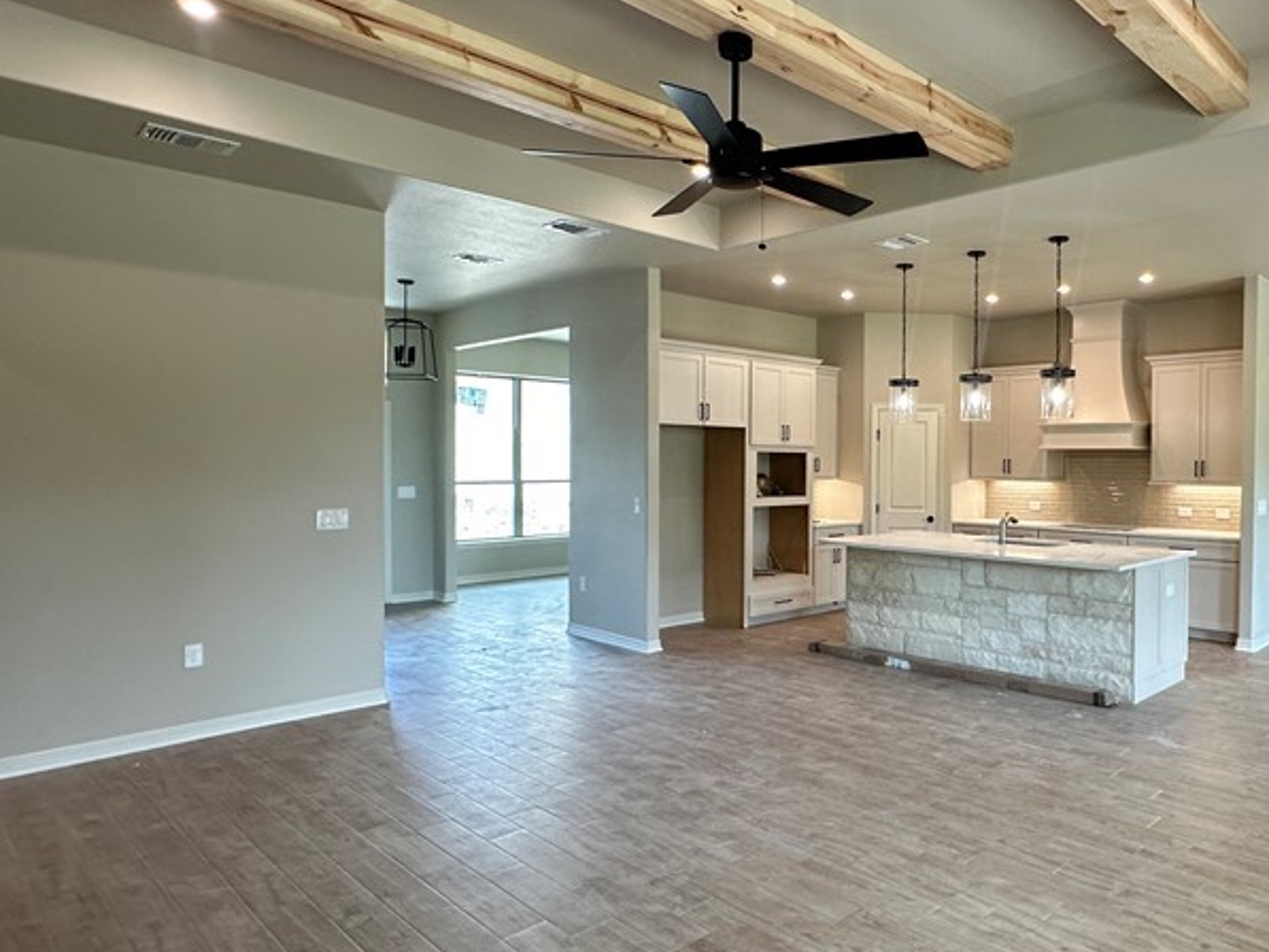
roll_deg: -0.2
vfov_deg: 56.8
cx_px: 882
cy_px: 472
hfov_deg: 68.8
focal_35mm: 24
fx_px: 880
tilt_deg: -0.6
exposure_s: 1/120
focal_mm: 2.22
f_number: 2.2
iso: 200
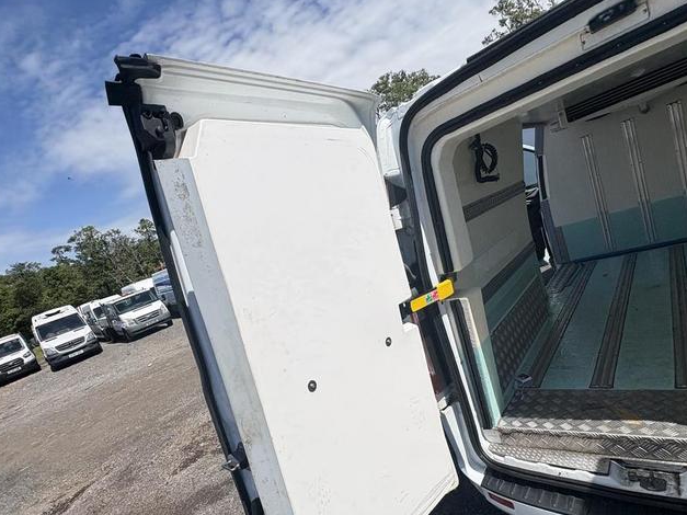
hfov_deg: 81.7
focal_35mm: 20
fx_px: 397
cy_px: 305
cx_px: 357
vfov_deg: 65.4
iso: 40
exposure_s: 1/2674
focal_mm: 2.22
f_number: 2.2
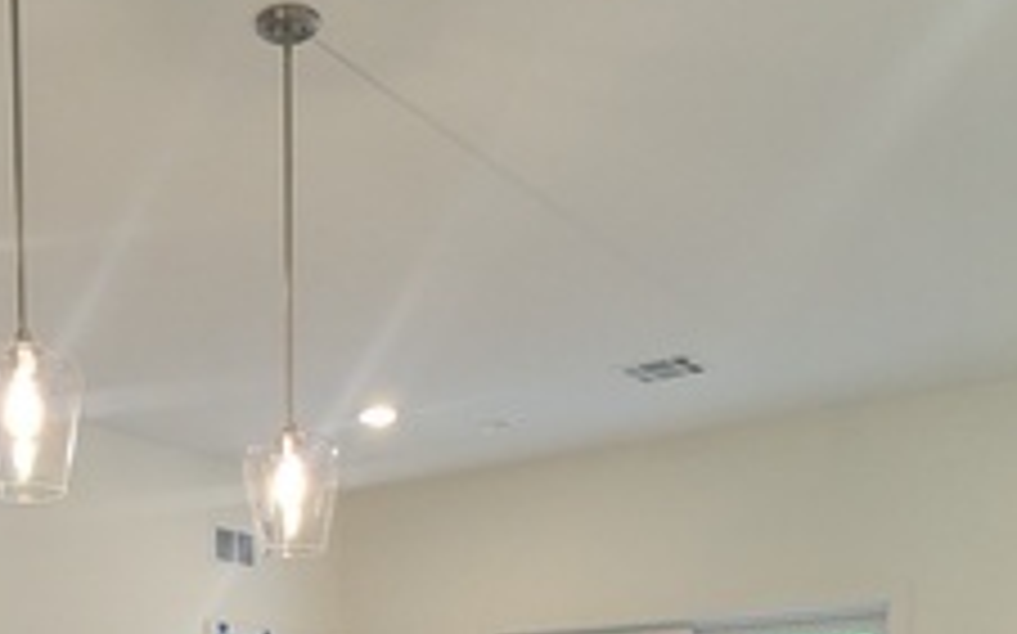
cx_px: 225
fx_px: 1385
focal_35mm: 50
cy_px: 913
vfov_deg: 22.0
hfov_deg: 39.0
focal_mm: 2.35
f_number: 2.2
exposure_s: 1/60
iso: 66
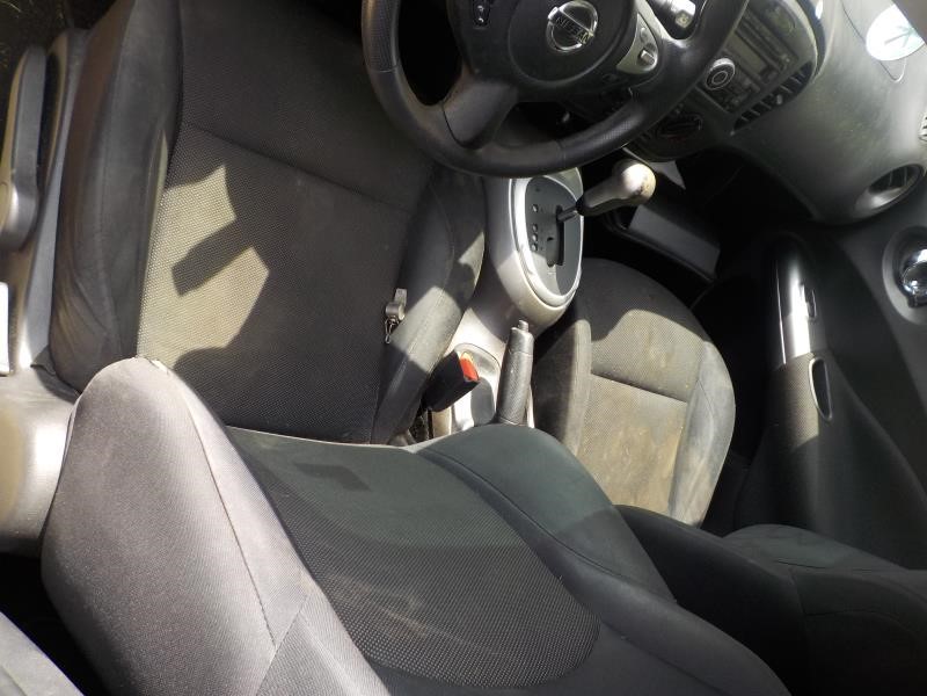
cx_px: 464
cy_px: 348
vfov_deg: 46.8
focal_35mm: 30
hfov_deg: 60.0
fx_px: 803
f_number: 3.3
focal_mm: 4.1
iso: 125
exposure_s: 1/160
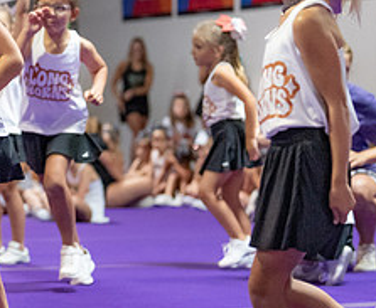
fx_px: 1765
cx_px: -81
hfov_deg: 11.9
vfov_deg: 10.0
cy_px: 69
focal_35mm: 157
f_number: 1.8
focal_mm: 50
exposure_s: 1/1000
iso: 3200
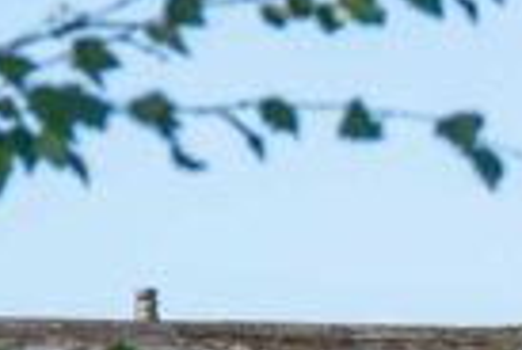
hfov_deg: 2.6
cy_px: 1105
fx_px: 11378
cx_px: -137
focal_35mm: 783
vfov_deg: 1.8
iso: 100
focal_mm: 70
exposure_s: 1/400
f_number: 5
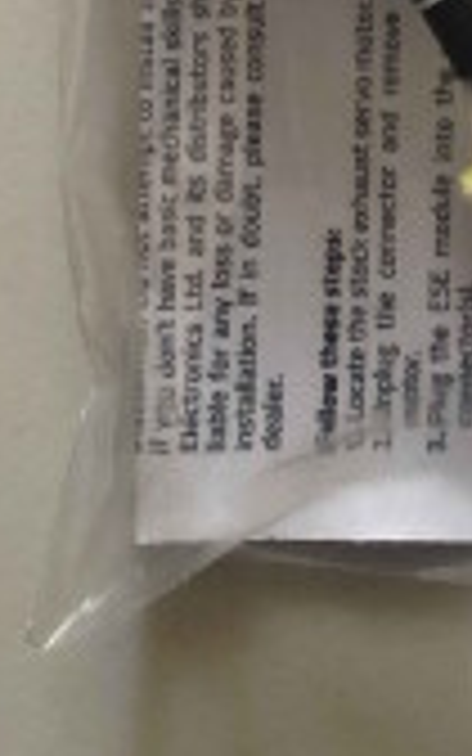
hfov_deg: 12.1
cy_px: -544
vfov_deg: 16.8
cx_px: 562
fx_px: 2182
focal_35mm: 106
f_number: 1.8
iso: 50
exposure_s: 1/17
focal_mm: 3.99
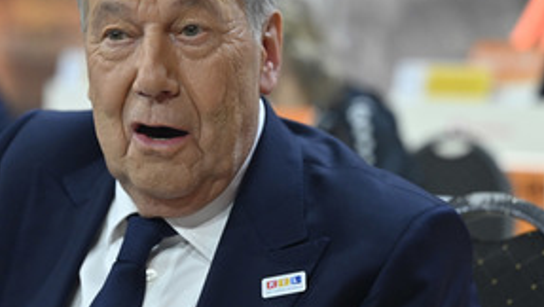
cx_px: 124
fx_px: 1660
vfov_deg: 10.6
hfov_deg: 18.5
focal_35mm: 115
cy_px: 135
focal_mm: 70
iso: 2000
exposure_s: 1/640
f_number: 2.8
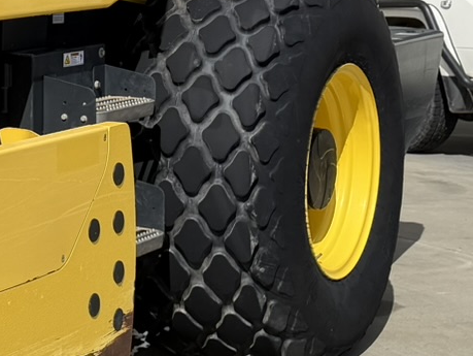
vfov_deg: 13.7
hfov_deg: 16.1
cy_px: 18
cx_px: -317
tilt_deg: -2.7
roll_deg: +0.1
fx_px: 1463
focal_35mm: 107
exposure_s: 1/6173
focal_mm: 6.76
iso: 80
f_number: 1.78
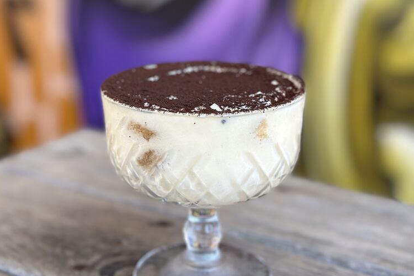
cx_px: 207
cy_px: 73
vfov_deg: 20.2
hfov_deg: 30.1
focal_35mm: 67
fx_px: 771
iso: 80
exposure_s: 1/390
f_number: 1.78
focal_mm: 6.86
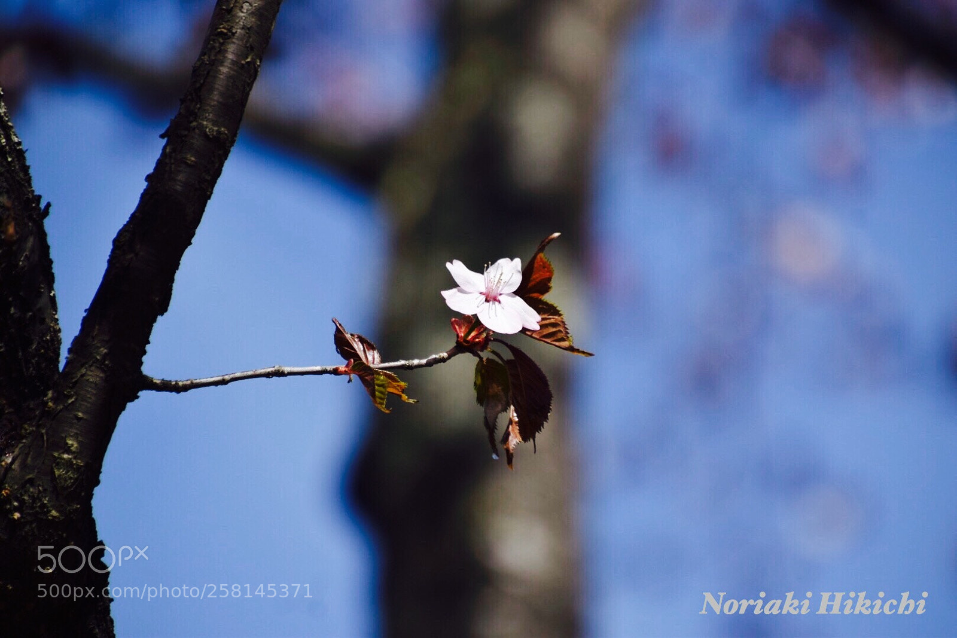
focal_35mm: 450
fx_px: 11963
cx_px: 478
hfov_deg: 4.6
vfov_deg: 3.1
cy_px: 319
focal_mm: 300
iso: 100
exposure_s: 1/640
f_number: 6.3
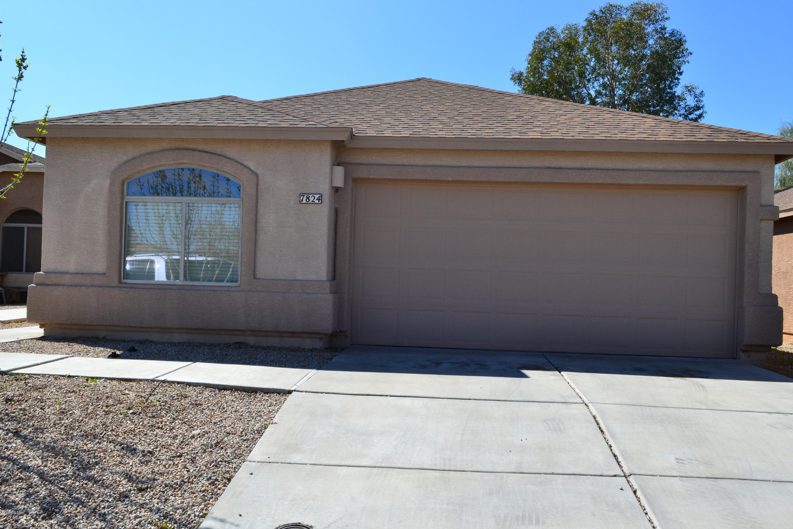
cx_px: 396
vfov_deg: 40.0
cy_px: 264
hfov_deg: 57.2
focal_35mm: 33
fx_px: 727
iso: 400
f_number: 11
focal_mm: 22
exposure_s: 1/400
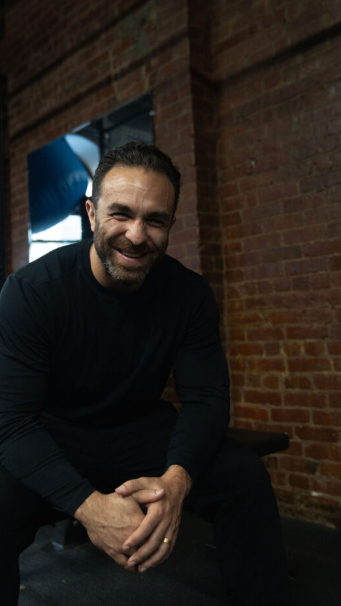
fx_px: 595
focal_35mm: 37
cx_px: 141
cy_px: 305
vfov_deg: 54.0
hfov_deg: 31.9
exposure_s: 1/160
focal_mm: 32
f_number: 2.8
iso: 2500
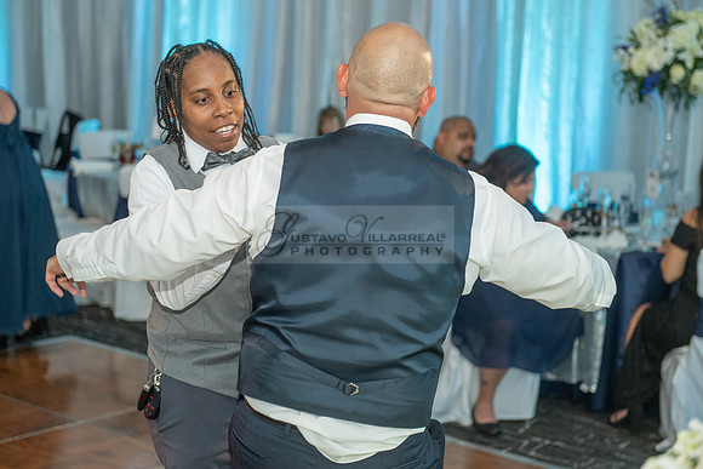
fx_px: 1367
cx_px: 352
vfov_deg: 19.5
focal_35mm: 70
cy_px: 234
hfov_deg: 28.8
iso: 1600
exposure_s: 1/125
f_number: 3.5
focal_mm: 70
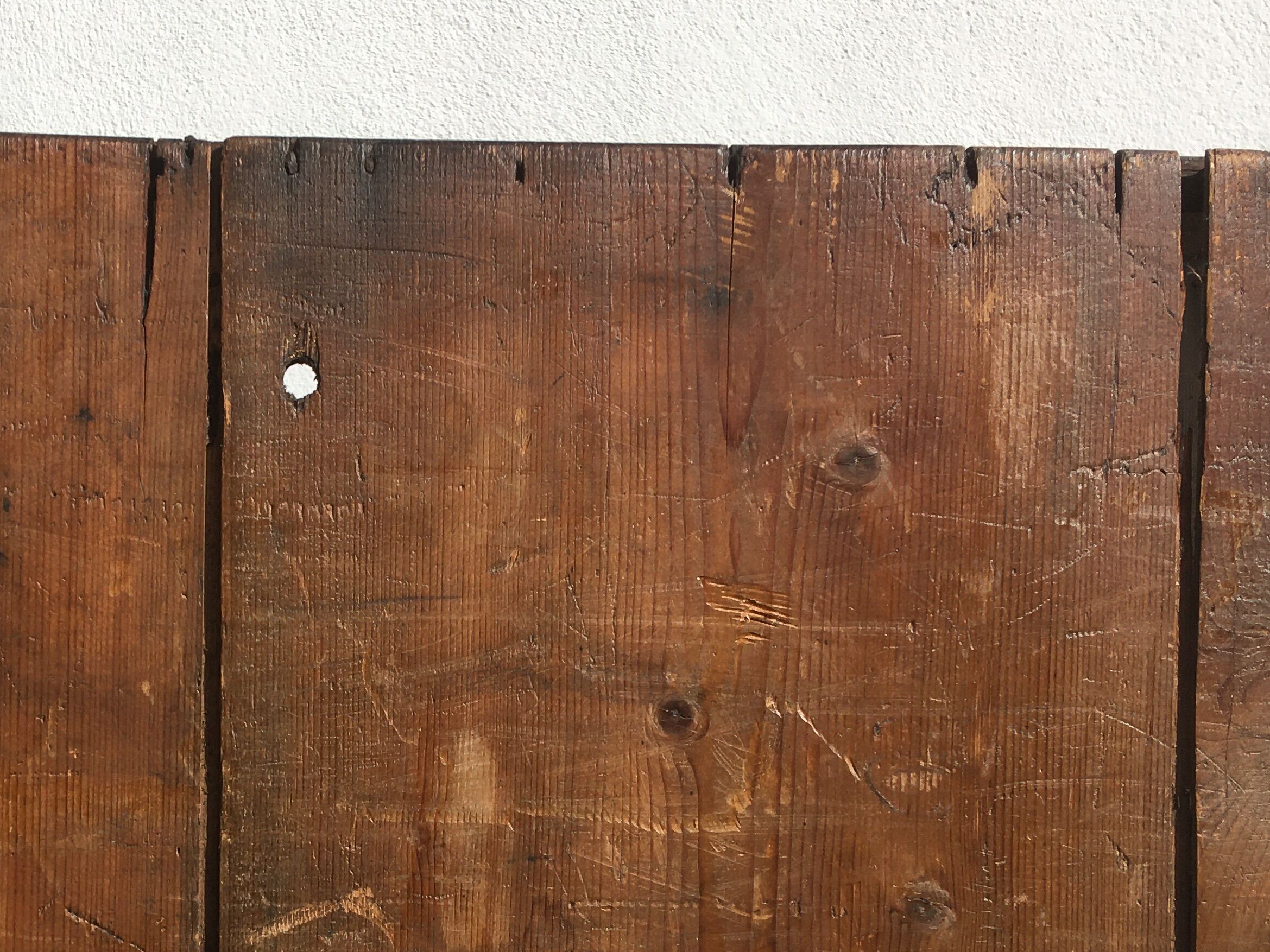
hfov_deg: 37.3
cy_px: 715
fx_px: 1834
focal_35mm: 50
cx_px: 325
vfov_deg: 28.7
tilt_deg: +2.3
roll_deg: -0.6
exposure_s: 1/1832
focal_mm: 4.15
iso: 25
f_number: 2.2
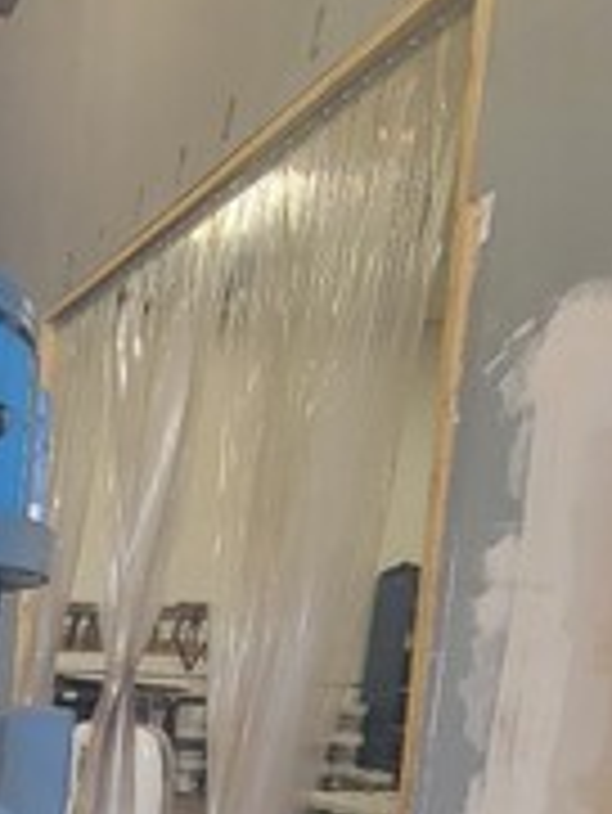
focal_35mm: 43
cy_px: 805
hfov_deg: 24.2
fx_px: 1012
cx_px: -364
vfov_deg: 39.0
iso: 200
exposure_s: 1/60
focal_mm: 2.2
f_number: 2.2
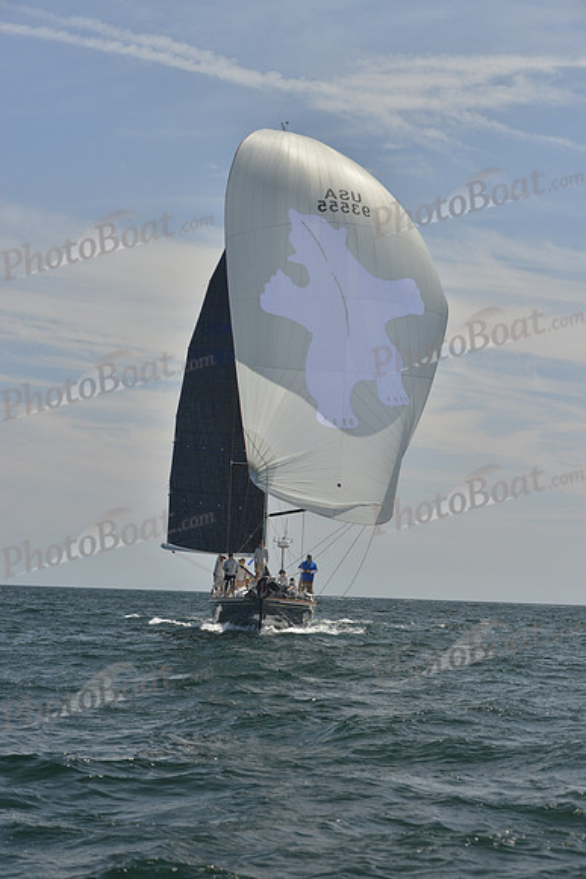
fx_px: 2074
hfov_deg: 16.1
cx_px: 293
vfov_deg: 23.9
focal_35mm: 85
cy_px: 440
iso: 400
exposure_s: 1/800
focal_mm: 85
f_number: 8
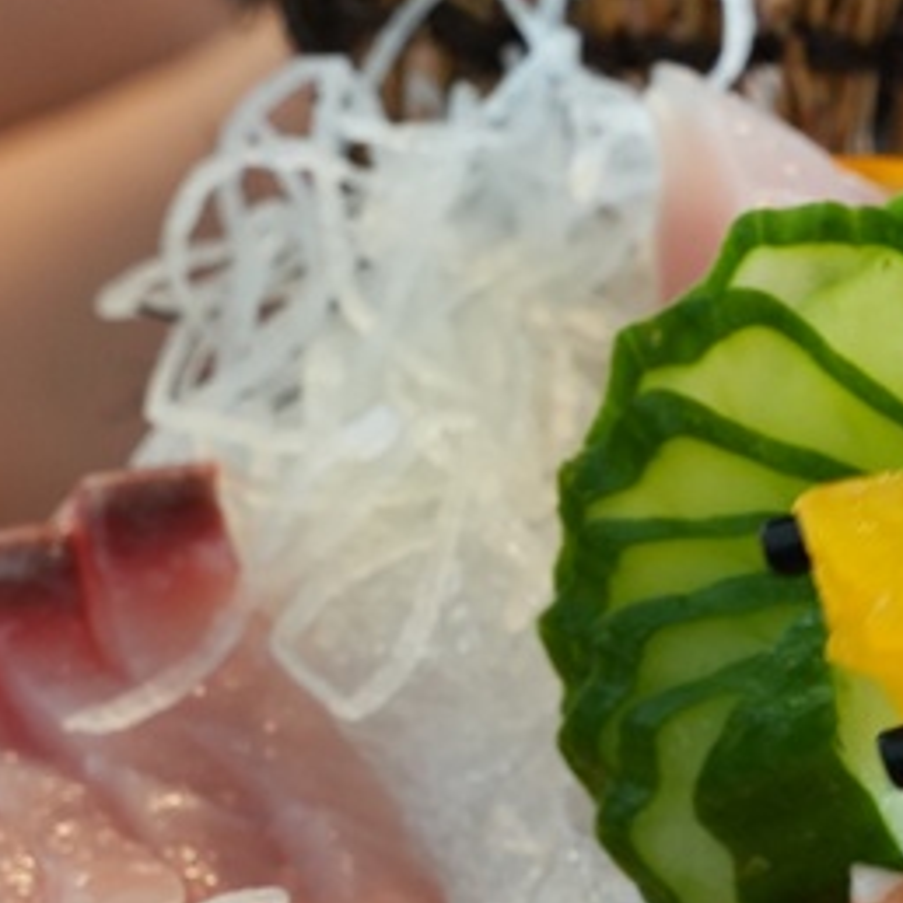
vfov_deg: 11.1
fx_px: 4624
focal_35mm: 157
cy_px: 649
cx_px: 886
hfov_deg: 11.1
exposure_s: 1/30
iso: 1600
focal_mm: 46.5
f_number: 9
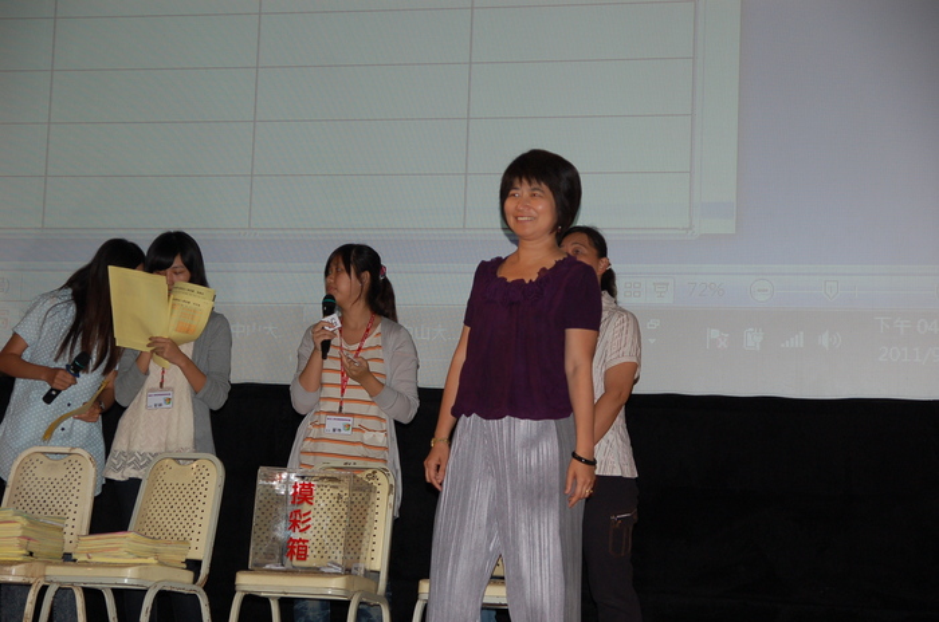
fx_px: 1953
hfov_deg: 27.0
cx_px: 470
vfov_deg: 18.1
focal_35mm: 75
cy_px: 311
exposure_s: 1/60
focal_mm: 50
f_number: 4.2
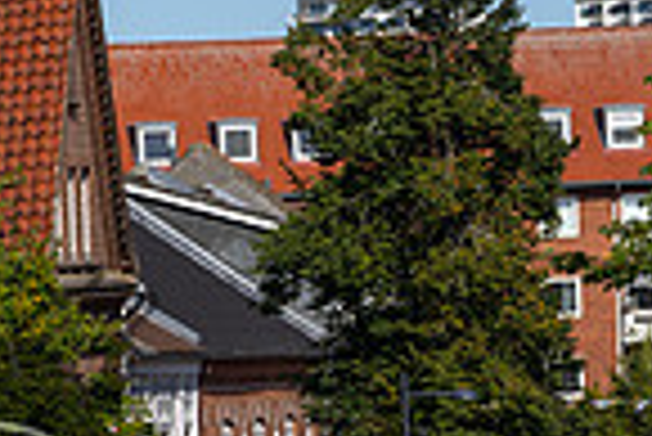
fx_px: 8829
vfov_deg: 2.8
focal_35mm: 487
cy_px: 632
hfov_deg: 4.2
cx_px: -36
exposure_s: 1/400
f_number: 9
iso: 100
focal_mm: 122
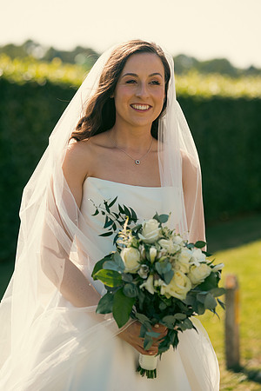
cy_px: 196
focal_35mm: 120
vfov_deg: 17.1
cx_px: 130
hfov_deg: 11.4
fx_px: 1305
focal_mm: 120
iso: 200
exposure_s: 1/800
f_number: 3.5
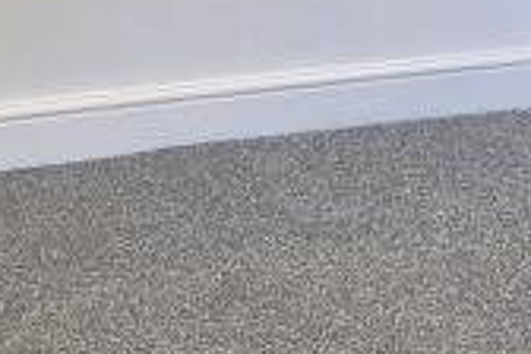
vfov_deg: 9.2
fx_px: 2153
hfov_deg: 14.0
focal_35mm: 146
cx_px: 133
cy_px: -98
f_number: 1.8
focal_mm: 5.4
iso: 160
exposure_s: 1/100
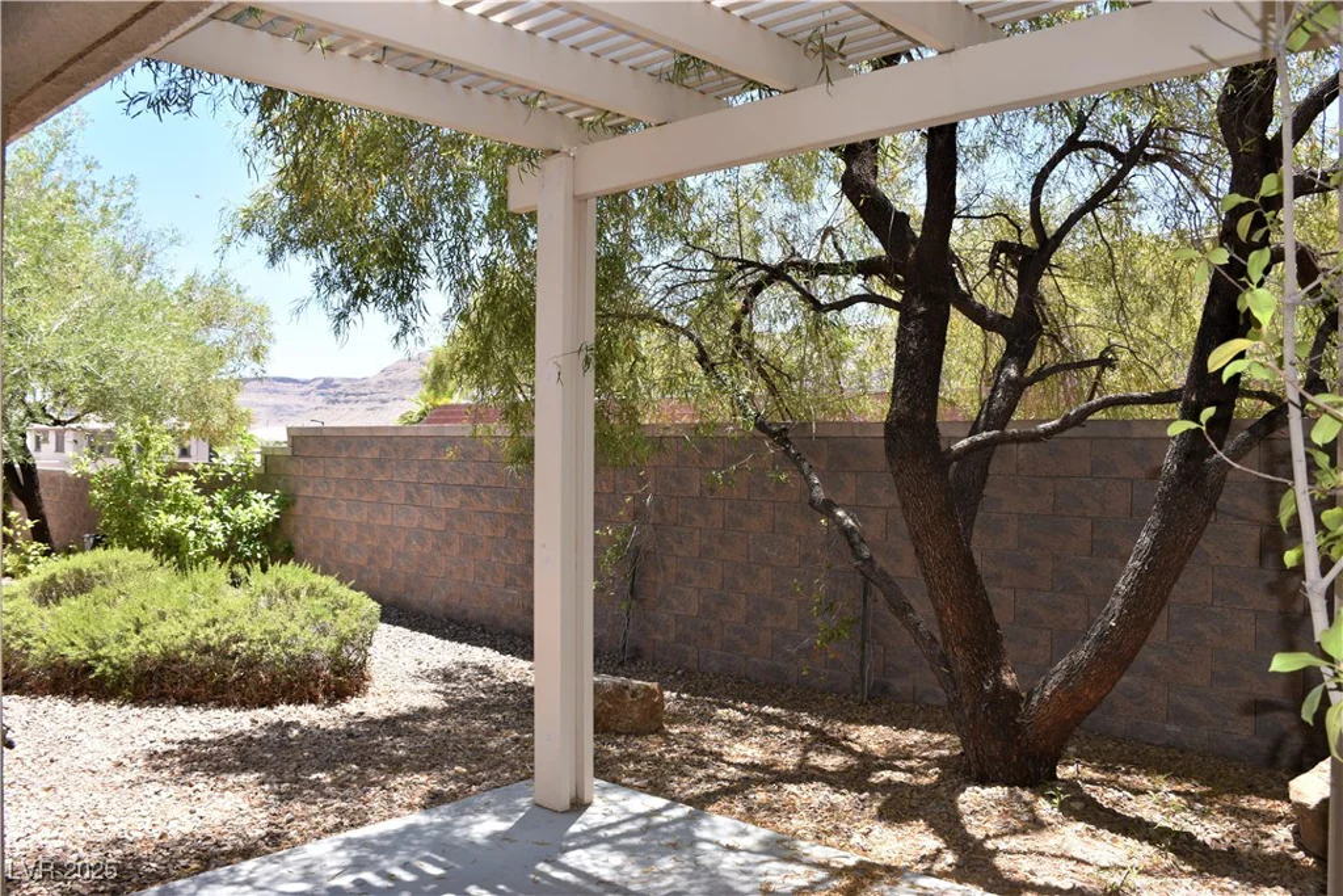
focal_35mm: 27
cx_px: 672
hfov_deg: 67.4
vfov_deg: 47.9
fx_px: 1007
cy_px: 448
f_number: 6.3
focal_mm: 18
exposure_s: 1/160
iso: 100
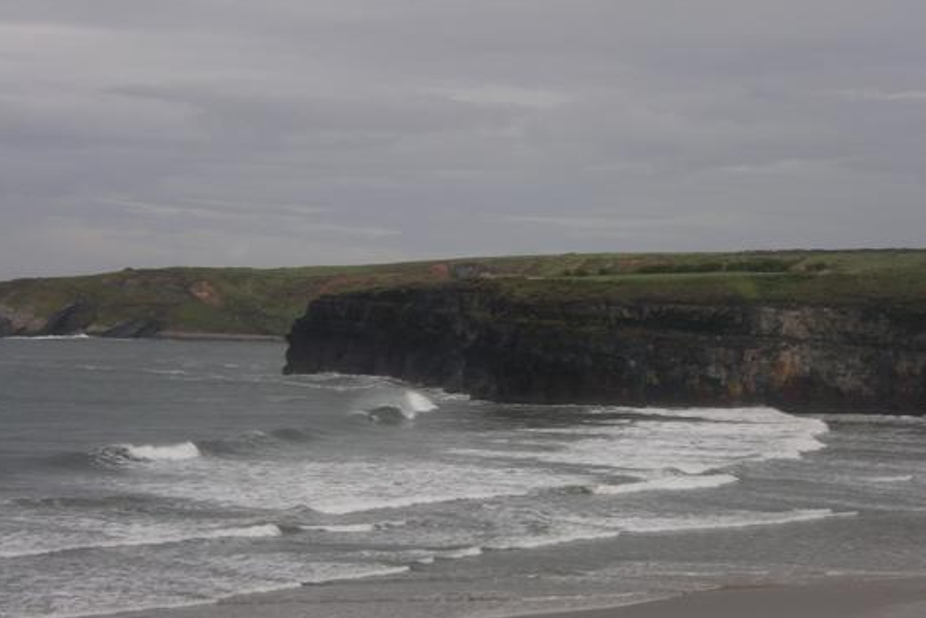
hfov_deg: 18.8
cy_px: 343
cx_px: 460
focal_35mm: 109
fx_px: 2804
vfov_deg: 12.6
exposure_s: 1/125
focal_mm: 16
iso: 50
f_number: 9.6
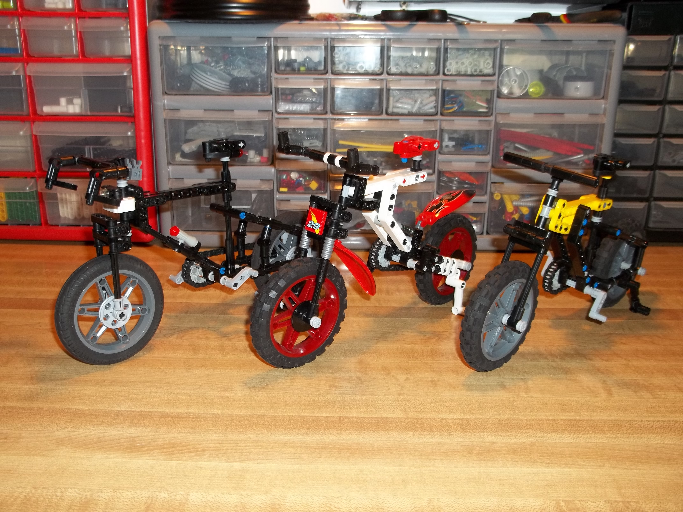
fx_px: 651
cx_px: 342
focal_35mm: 33
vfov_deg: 42.9
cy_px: 256
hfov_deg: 55.4
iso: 64
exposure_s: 1/30
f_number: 3.3
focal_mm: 5.9
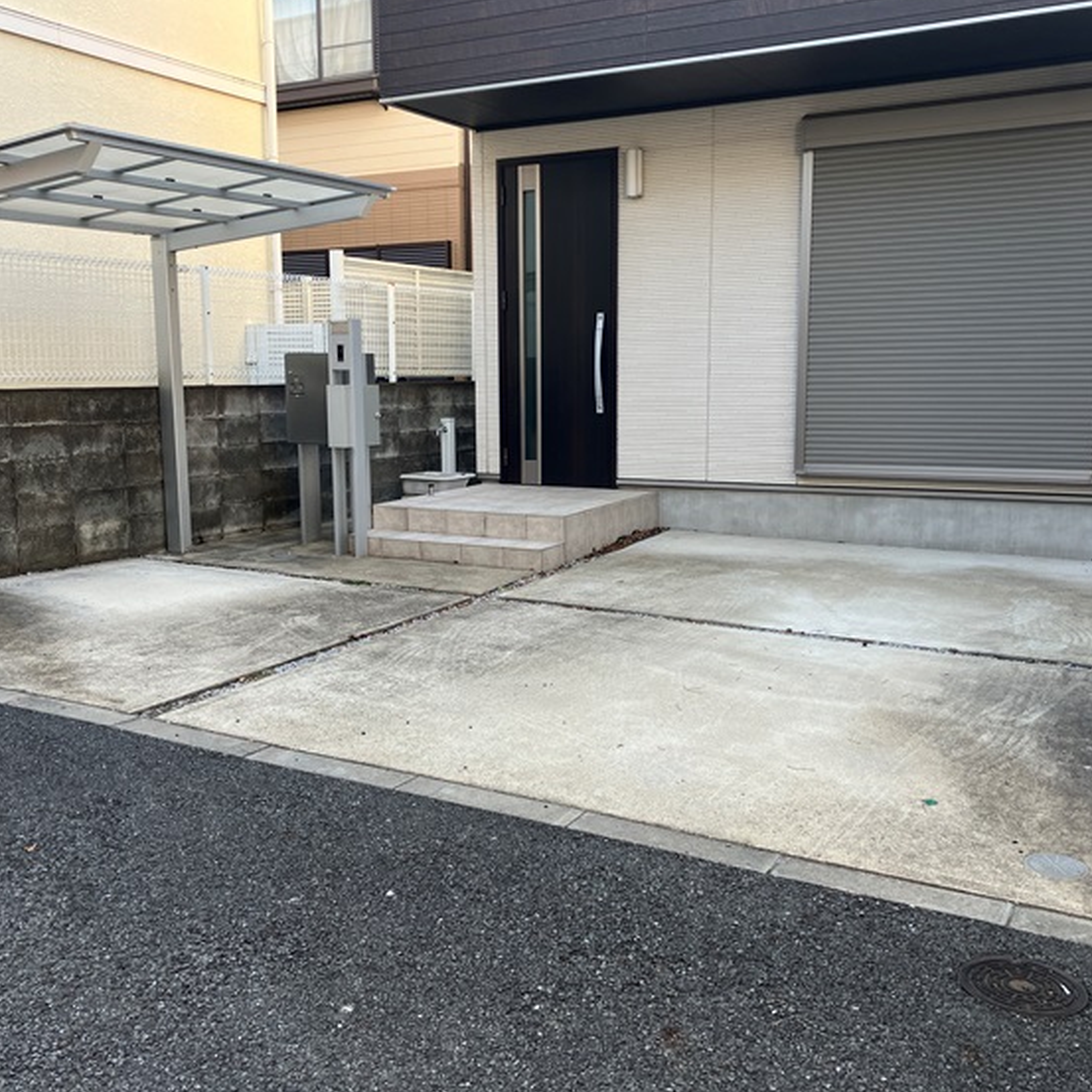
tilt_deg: -8.6
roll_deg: +0.8
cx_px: 553
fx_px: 1213
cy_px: 549
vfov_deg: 48.5
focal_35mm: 34
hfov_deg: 48.4
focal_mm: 3.99
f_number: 1.8
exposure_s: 1/162
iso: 25
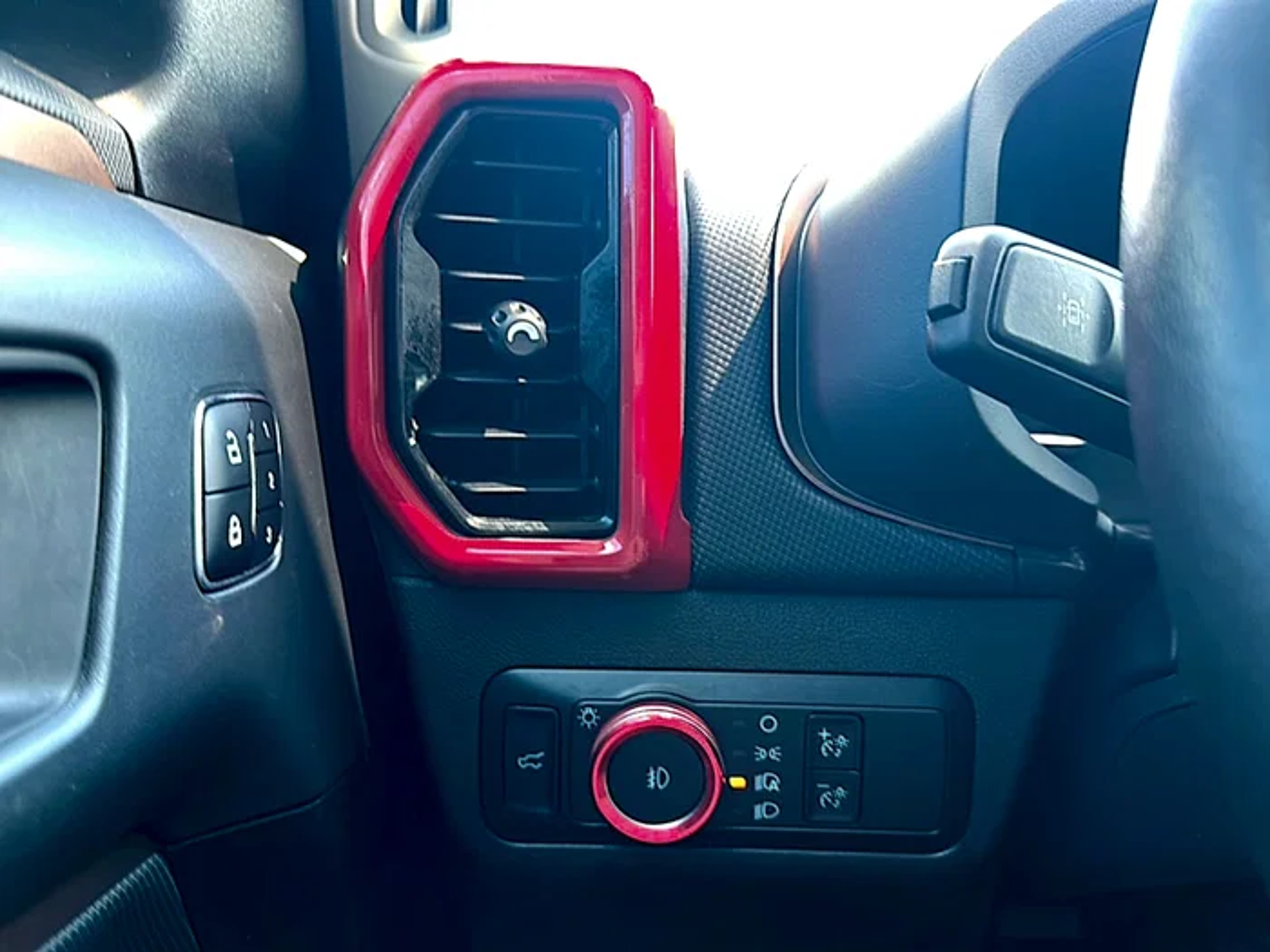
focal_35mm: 25
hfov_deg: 69.4
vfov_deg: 54.9
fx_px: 917
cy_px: 476
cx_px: 635
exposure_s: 1/40
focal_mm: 6.86
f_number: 1.78
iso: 80
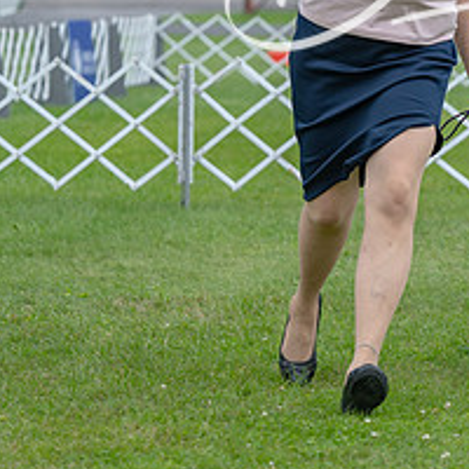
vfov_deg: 6.4
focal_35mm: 274
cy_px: 93
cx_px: 565
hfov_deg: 6.4
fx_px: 4200
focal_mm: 111
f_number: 4.5
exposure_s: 1/1000
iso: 400
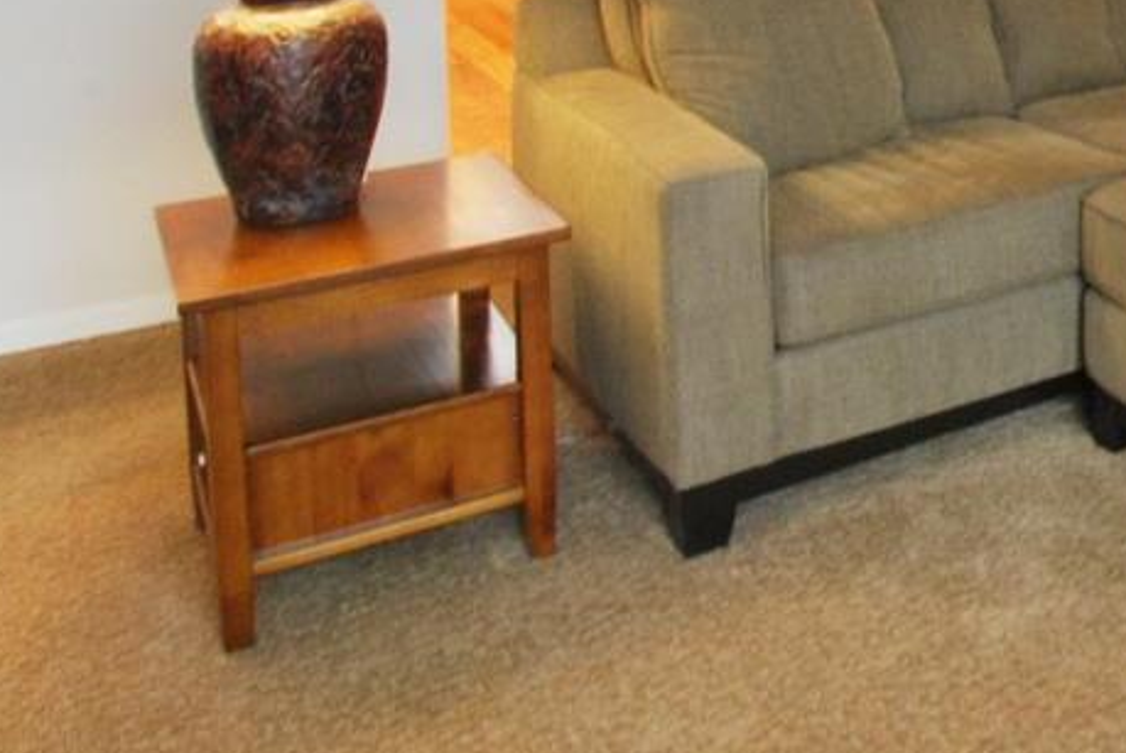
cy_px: -197
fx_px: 1534
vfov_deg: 24.4
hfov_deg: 31.8
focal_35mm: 49
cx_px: 1430
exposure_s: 1/1.3
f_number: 16
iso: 400
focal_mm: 10
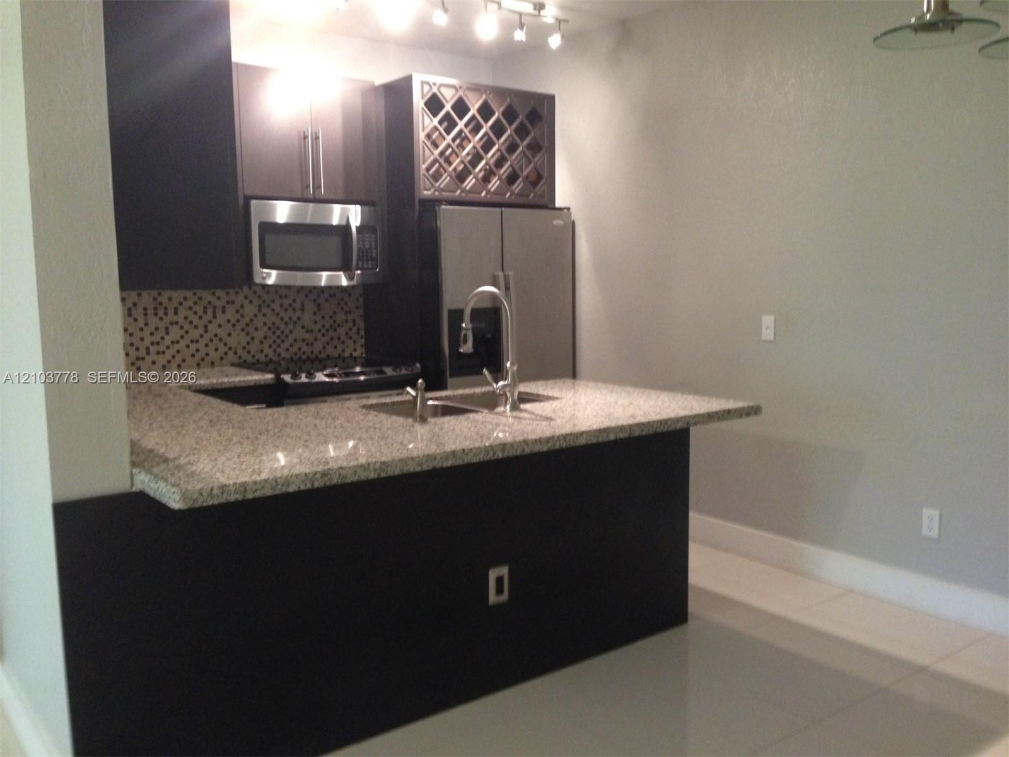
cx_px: 504
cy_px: 378
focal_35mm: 33
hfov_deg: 55.4
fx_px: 962
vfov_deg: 42.9
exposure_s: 1/20
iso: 320
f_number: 2.4
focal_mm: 4.12
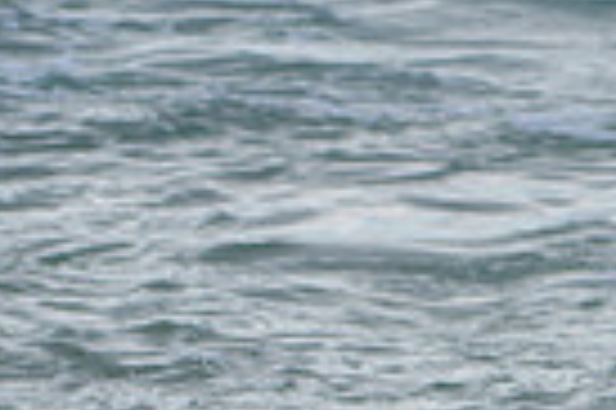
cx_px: 998
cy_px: 836
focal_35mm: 848
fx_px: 14493
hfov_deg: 2.4
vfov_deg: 1.6
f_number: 5.6
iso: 140
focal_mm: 200
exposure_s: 1/800
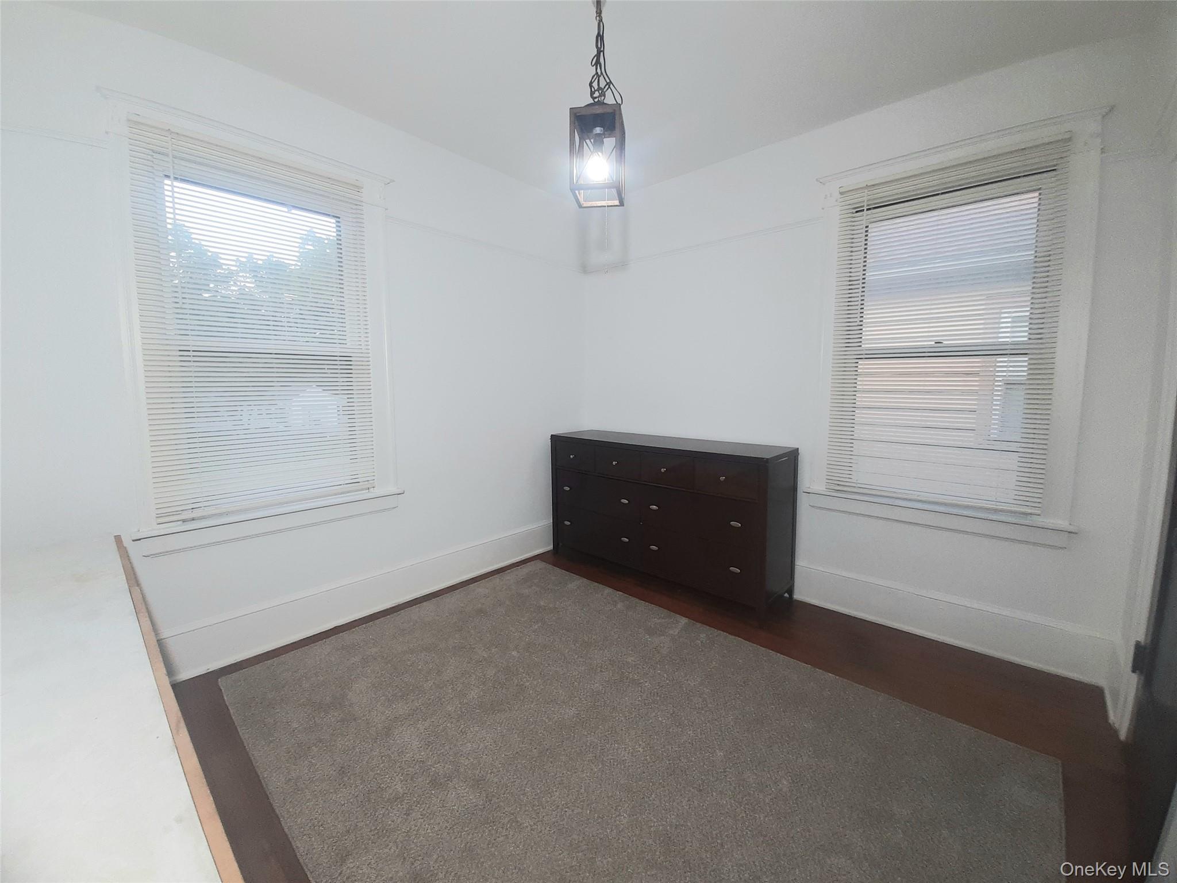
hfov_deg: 106.2
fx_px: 442
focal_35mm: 13
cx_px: 588
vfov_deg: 89.9
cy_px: 442
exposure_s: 1/40
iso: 40
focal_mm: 1.42
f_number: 2.2
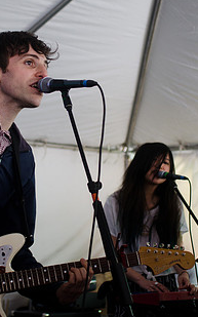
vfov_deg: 26.5
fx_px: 672
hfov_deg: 16.7
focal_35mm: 78
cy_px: 135
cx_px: 69
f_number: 3.2
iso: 640
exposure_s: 1/125
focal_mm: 35
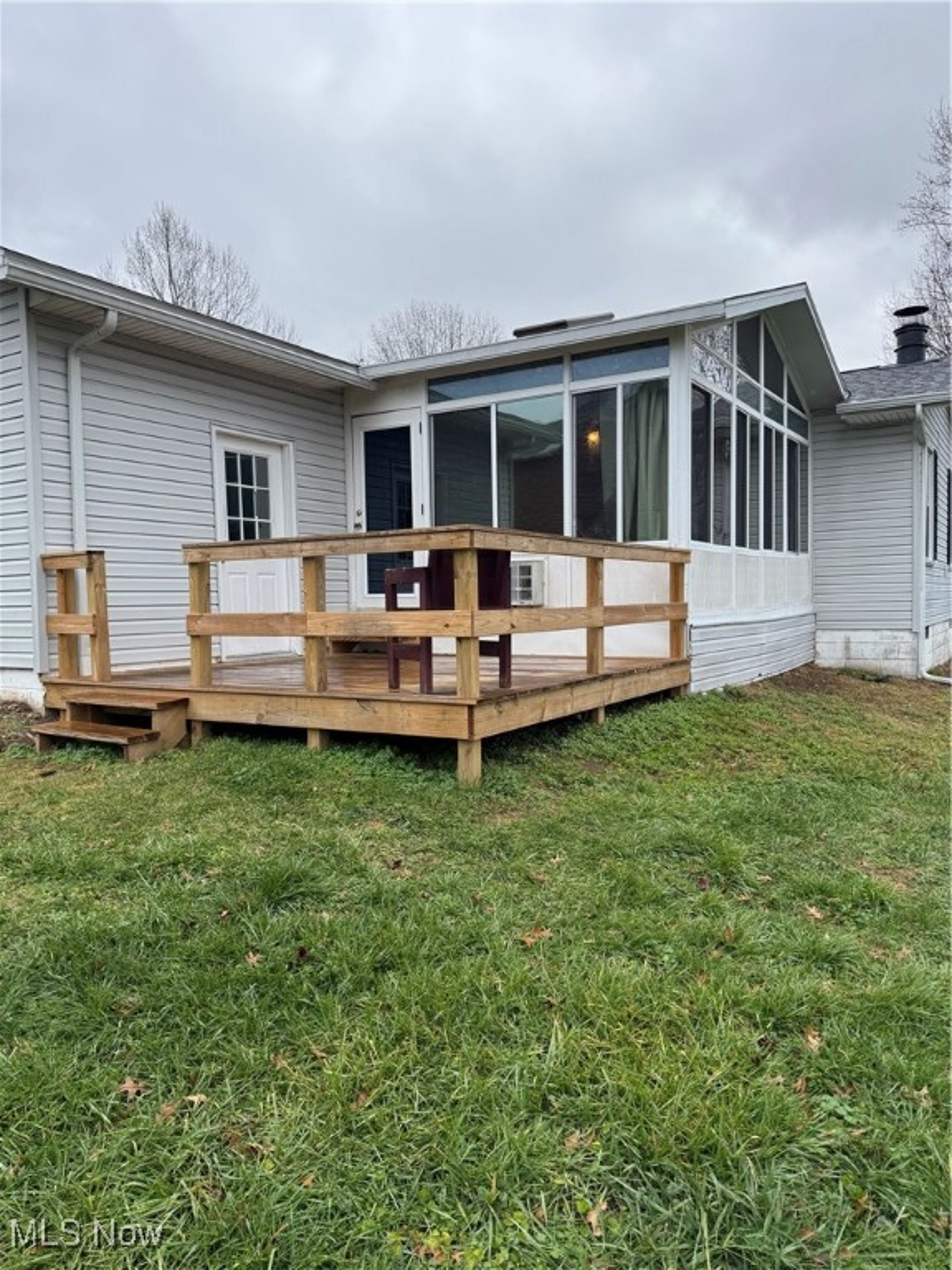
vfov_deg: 71.6
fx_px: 880
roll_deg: +1.8
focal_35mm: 24
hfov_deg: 56.8
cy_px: 635
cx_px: 476
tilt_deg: -1.8
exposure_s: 1/792
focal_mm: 6.76
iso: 80
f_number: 1.78
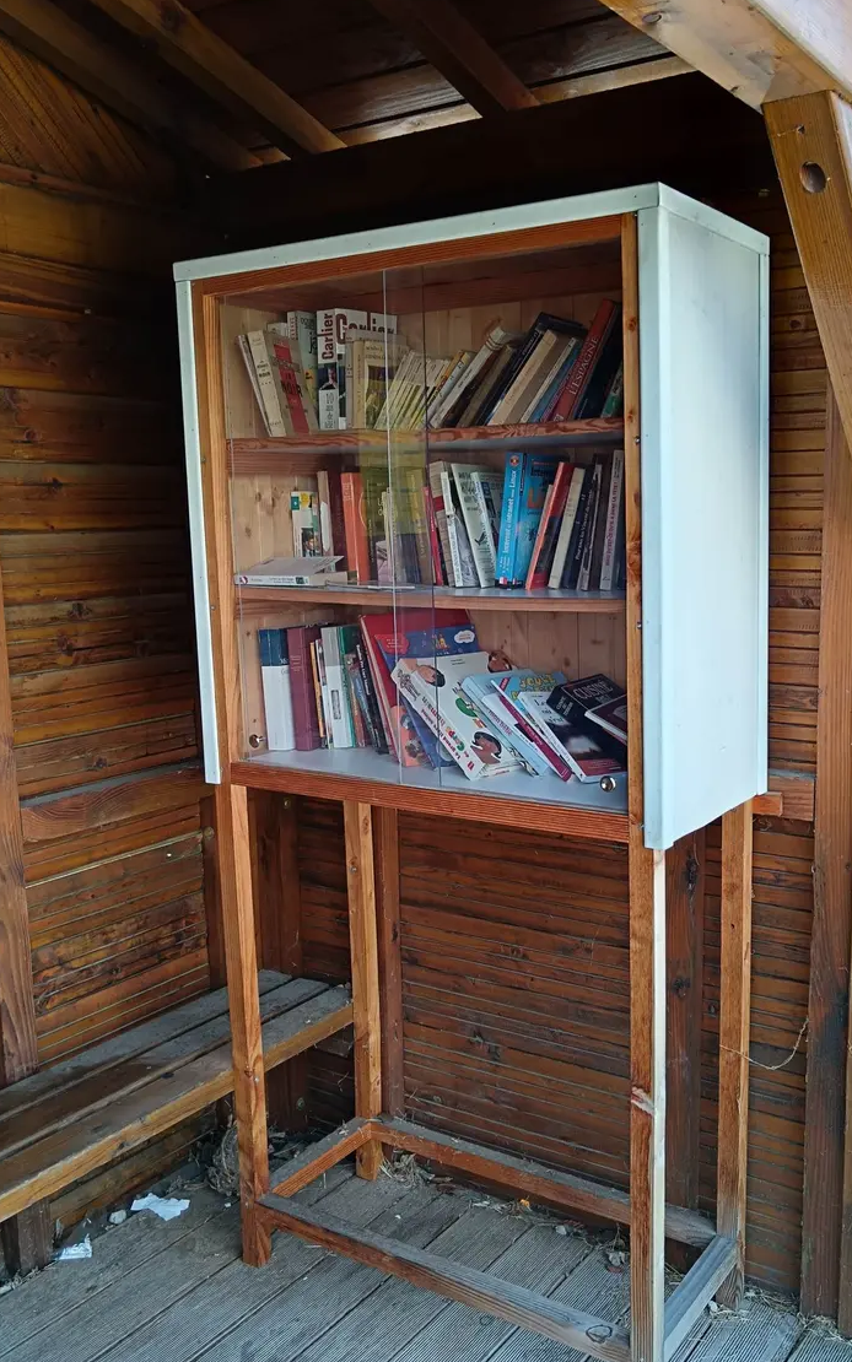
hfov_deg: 38.3
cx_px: 485
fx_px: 1226
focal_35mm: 33
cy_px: 688
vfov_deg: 58.1
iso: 201
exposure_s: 1/100
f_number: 1.9
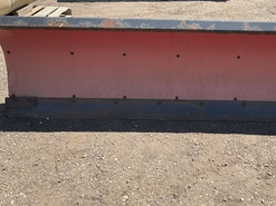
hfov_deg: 40.0
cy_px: 62
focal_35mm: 47
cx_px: 180
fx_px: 375
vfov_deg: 30.5
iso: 25
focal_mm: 3
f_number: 1.8
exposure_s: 1/912
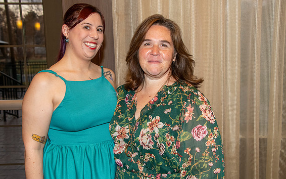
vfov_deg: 27.4
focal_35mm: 47
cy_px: 90
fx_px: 366
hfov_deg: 42.6
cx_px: 141
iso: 2000
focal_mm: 45
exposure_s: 1/60
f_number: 5.6
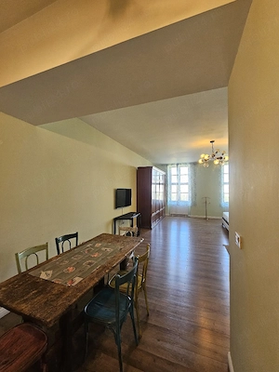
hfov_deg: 89.9
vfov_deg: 106.2
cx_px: 140
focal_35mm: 13
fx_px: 140
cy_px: 186
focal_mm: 2.2
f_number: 2.2
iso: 320
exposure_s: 1/50.3
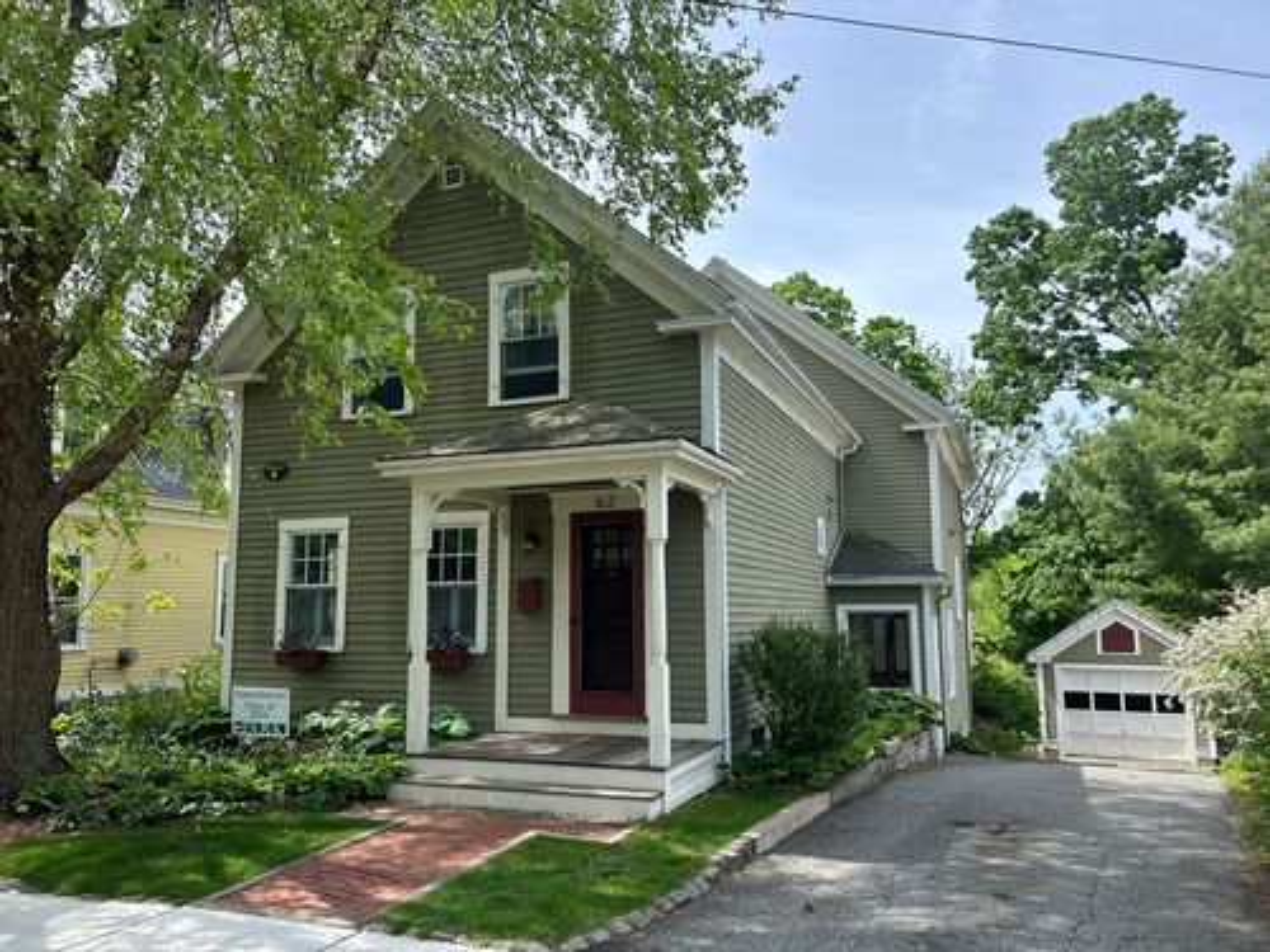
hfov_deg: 67.3
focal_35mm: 26
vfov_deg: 53.1
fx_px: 954
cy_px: 476
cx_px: 635
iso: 50
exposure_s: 1/1361
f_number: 1.5
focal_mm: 5.7
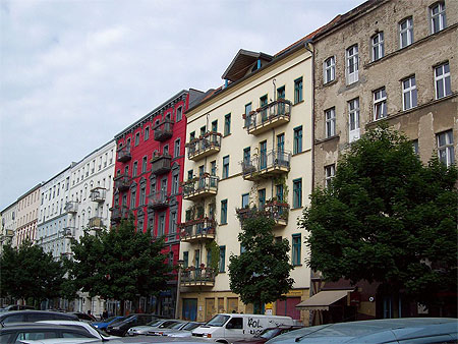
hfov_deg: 42.1
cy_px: 172
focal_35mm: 45
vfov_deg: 32.2
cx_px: 229
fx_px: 596
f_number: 5.4
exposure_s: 1/390
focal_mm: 7.6
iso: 80
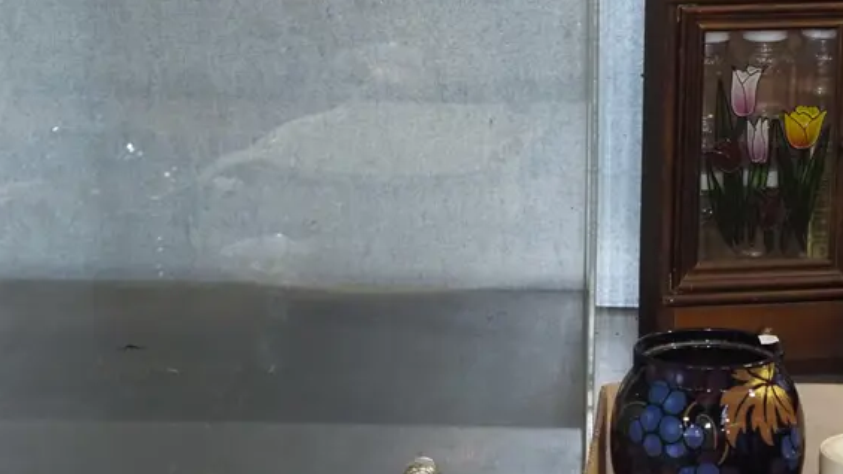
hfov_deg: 14.7
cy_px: 100
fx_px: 3264
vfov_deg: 8.3
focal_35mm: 146
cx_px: 206
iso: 2000
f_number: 5.6
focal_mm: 37
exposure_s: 1/60
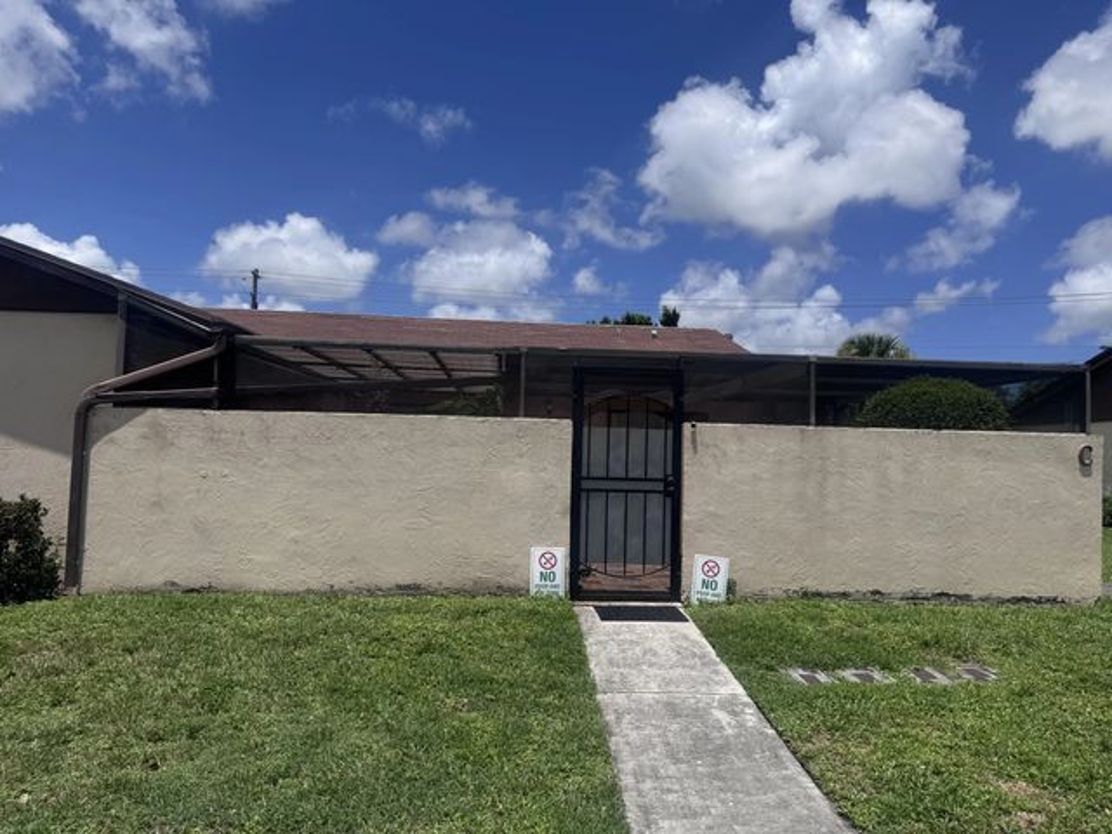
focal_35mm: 24
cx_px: 556
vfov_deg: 56.8
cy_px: 417
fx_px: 771
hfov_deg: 71.6
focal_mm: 6.76
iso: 80
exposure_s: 1/9009
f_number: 1.78
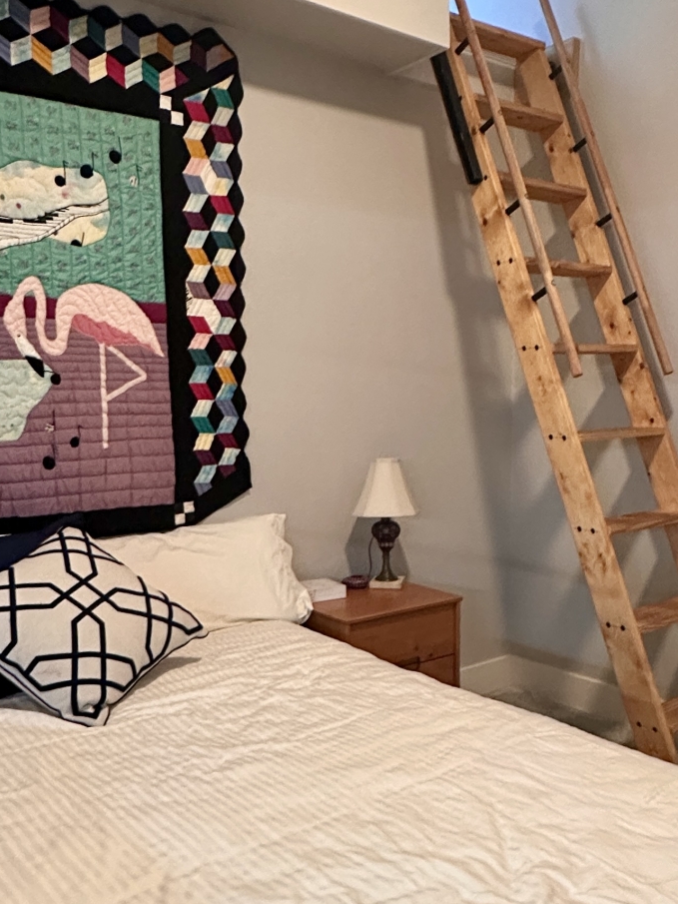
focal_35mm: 33
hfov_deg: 42.9
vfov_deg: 55.2
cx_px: 370
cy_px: 508
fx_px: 862
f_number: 2.2
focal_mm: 2.22
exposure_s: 1/60
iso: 640
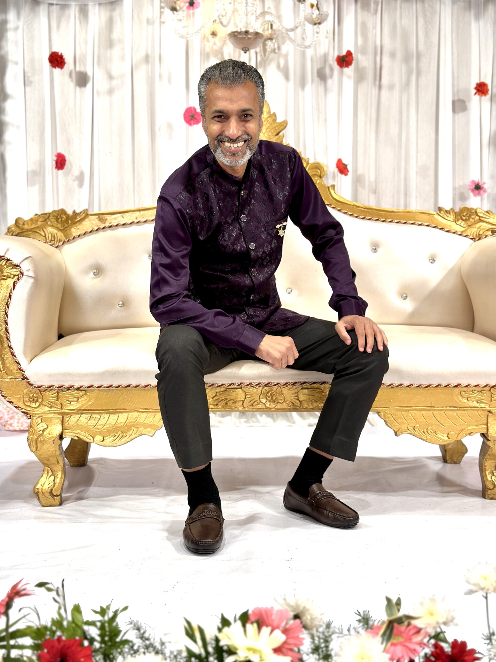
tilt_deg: -4.2
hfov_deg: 30.3
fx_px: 917
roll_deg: -0.1
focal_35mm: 48
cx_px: 248
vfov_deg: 39.7
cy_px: 331
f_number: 1.78
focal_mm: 6.86
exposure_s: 1/138
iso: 64
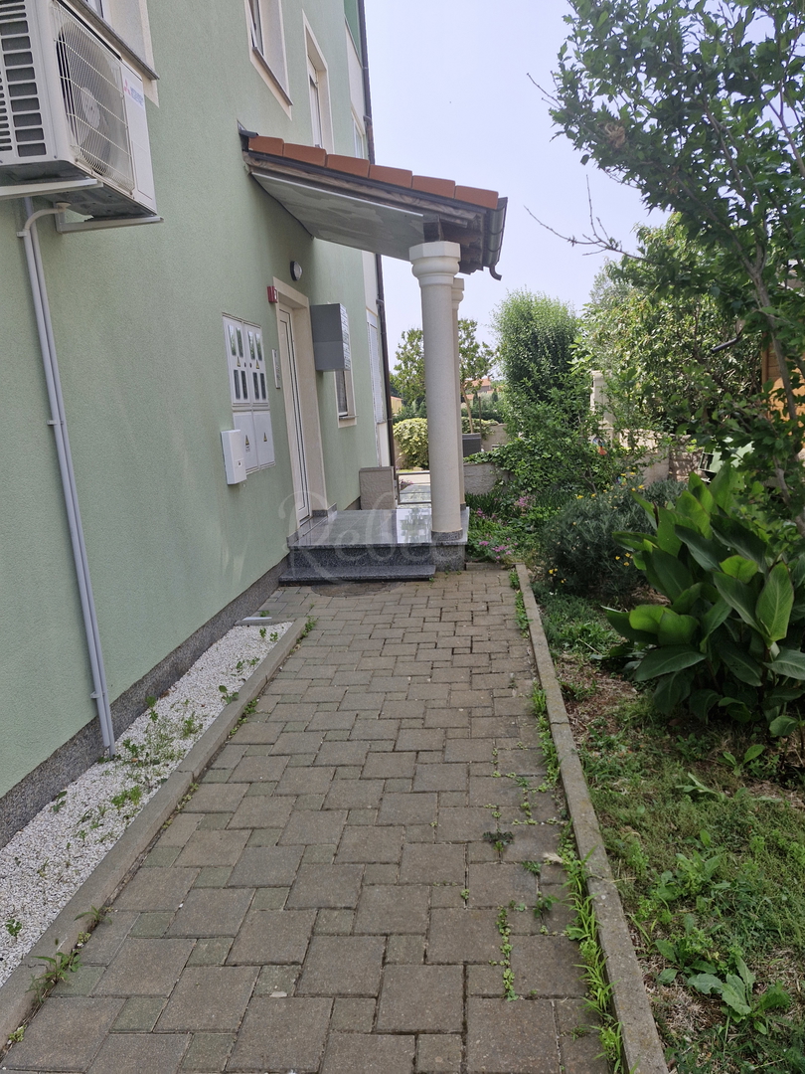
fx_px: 713
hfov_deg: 58.9
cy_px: 537
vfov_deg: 73.9
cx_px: 402
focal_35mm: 23
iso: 50
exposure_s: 1/1188
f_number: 1.8
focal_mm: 5.54
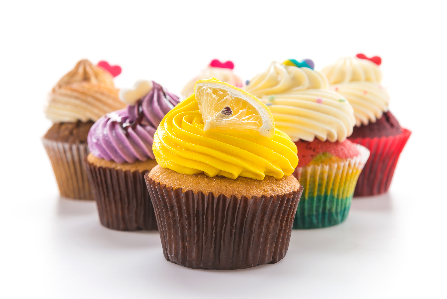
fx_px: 869
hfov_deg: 28.8
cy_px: 150
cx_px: 224
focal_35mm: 70
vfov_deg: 19.5
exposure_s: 1/60
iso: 100
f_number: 10
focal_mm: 70
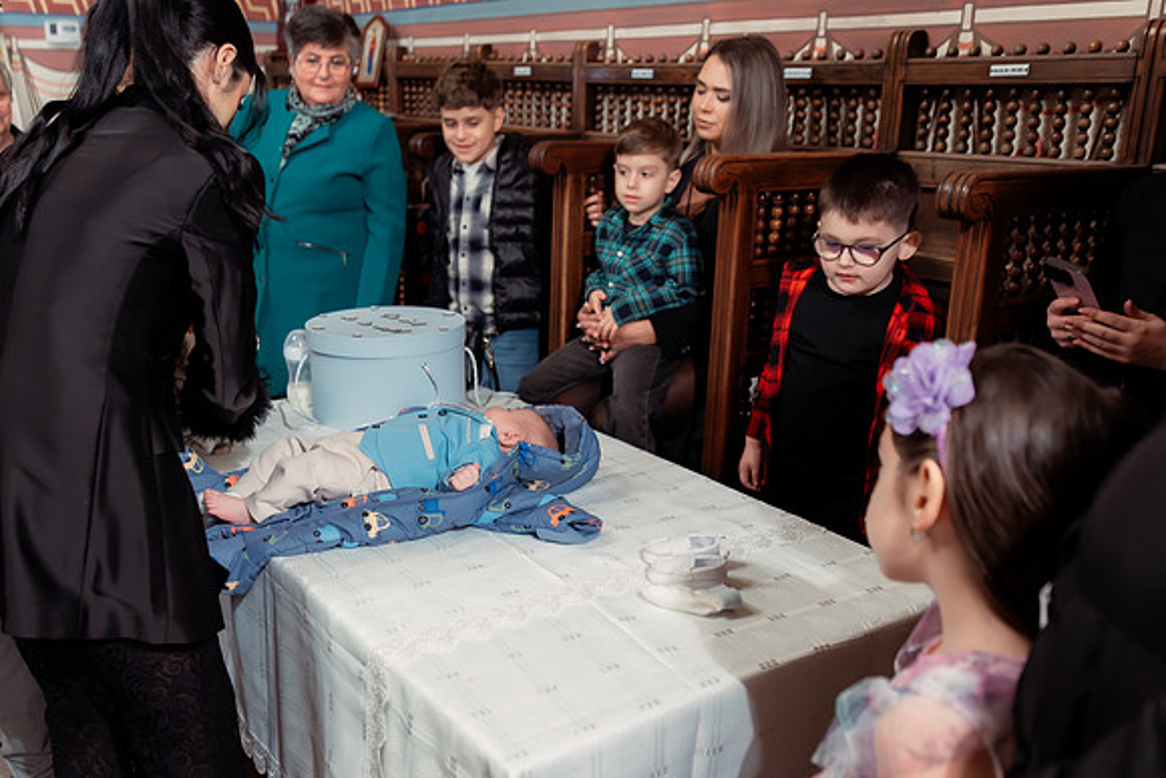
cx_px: 501
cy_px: 415
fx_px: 1108
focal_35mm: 34
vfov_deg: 38.7
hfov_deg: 55.3
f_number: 2.8
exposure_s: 1/125
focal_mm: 30
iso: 1600
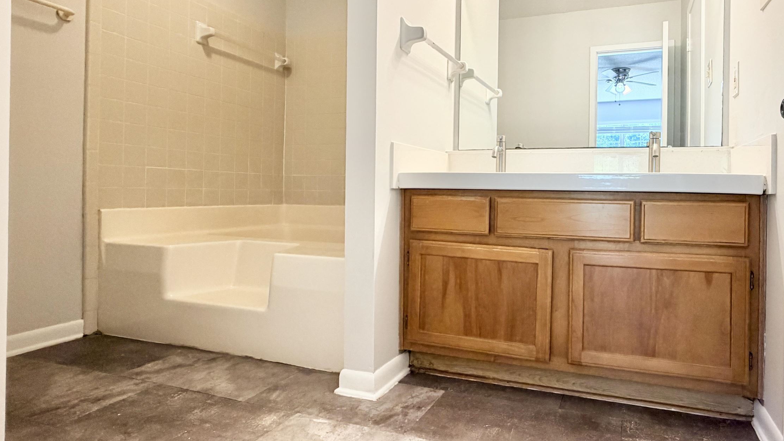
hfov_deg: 82.1
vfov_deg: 53.4
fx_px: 437
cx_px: 495
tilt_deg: +0.4
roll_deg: -0.2
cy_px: 189
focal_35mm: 21
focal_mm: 2.22
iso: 160
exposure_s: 1/120
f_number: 2.2
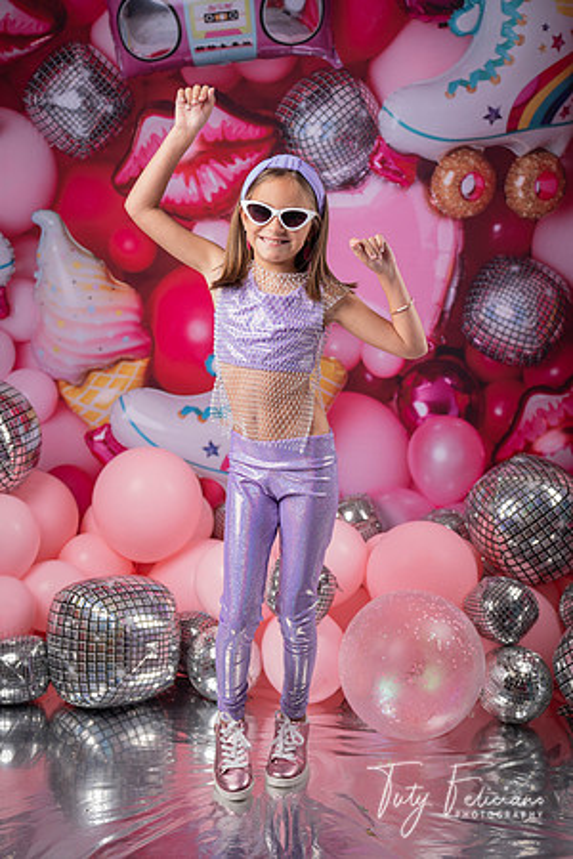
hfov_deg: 29.2
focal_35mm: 46
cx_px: 286
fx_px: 1098
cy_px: 430
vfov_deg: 42.7
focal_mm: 46
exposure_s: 1/250
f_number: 3.2
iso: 64
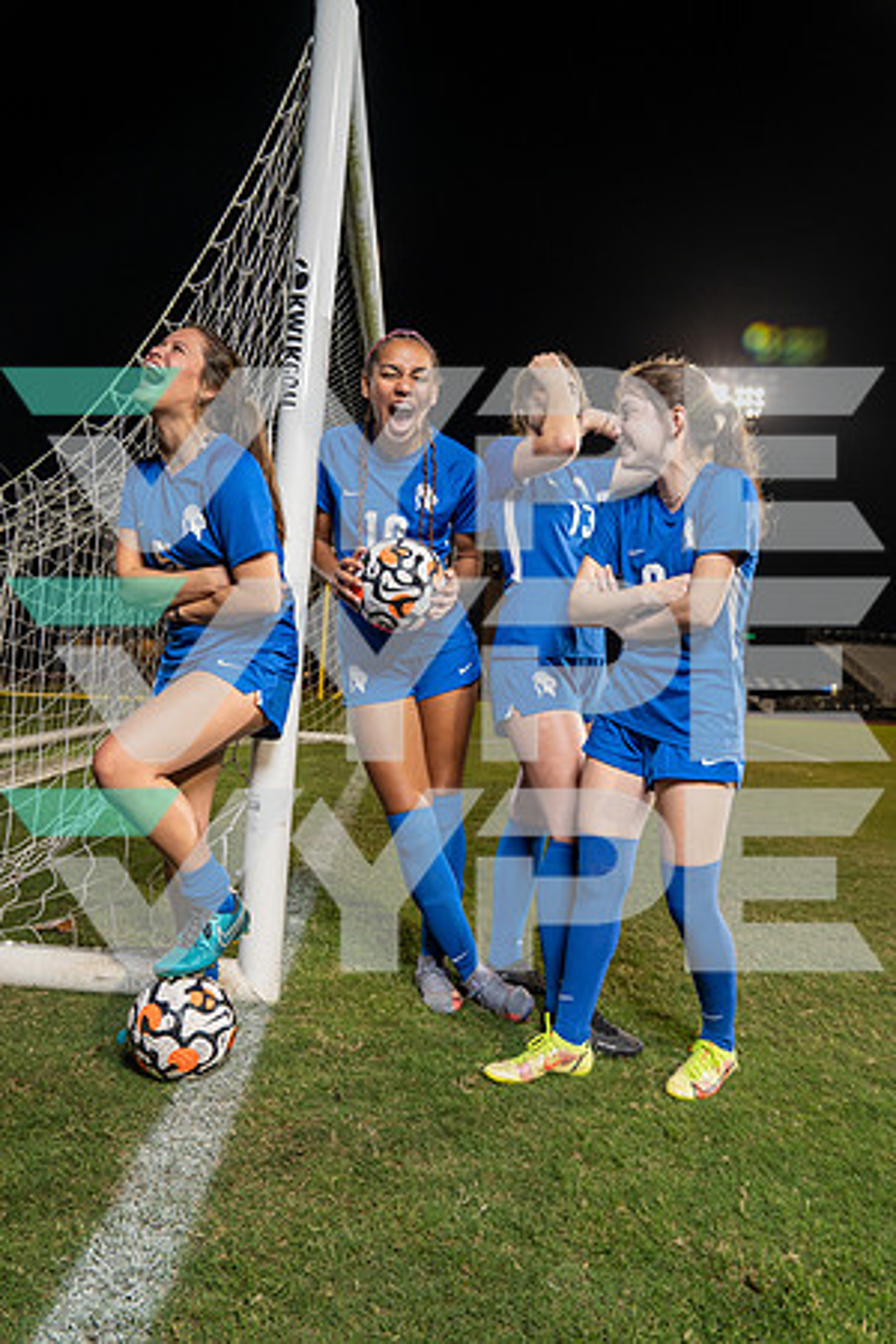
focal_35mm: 24
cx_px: 448
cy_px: 672
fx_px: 896
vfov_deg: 73.7
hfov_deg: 53.1
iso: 640
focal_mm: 24
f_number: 4
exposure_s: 1/125
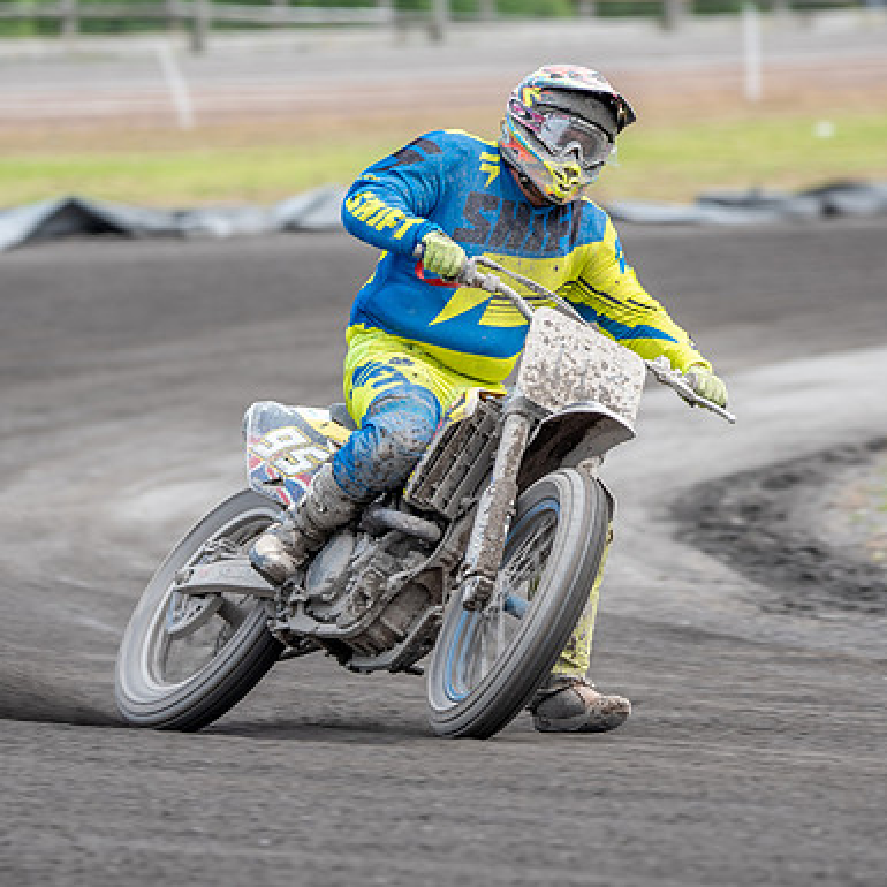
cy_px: 538
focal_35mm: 539
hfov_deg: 3.3
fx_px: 15626
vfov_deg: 3.3
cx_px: 431
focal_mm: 320
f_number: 5.6
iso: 200
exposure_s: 1/400
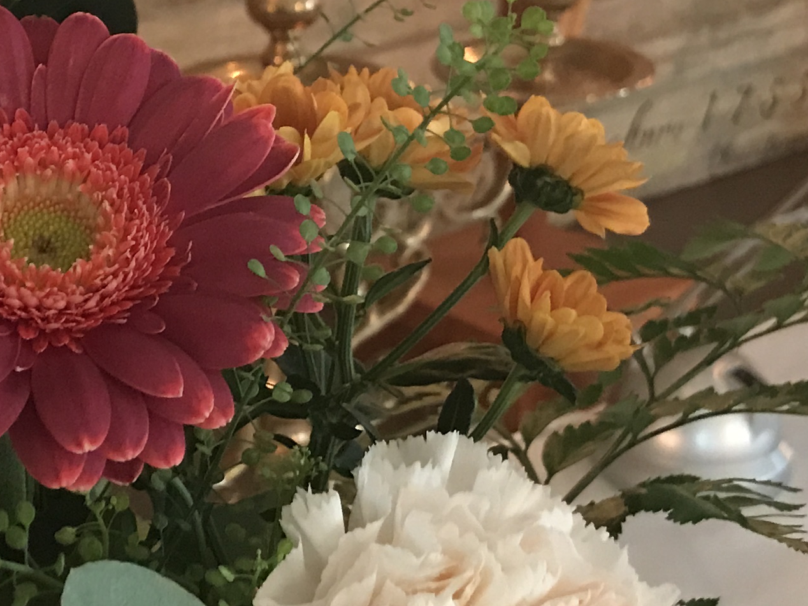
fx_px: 2077
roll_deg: -1.5
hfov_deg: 22.0
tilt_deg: -21.7
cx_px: 361
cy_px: 264
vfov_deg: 16.6
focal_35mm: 89
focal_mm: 3.99
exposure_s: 1/8
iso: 80
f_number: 1.8
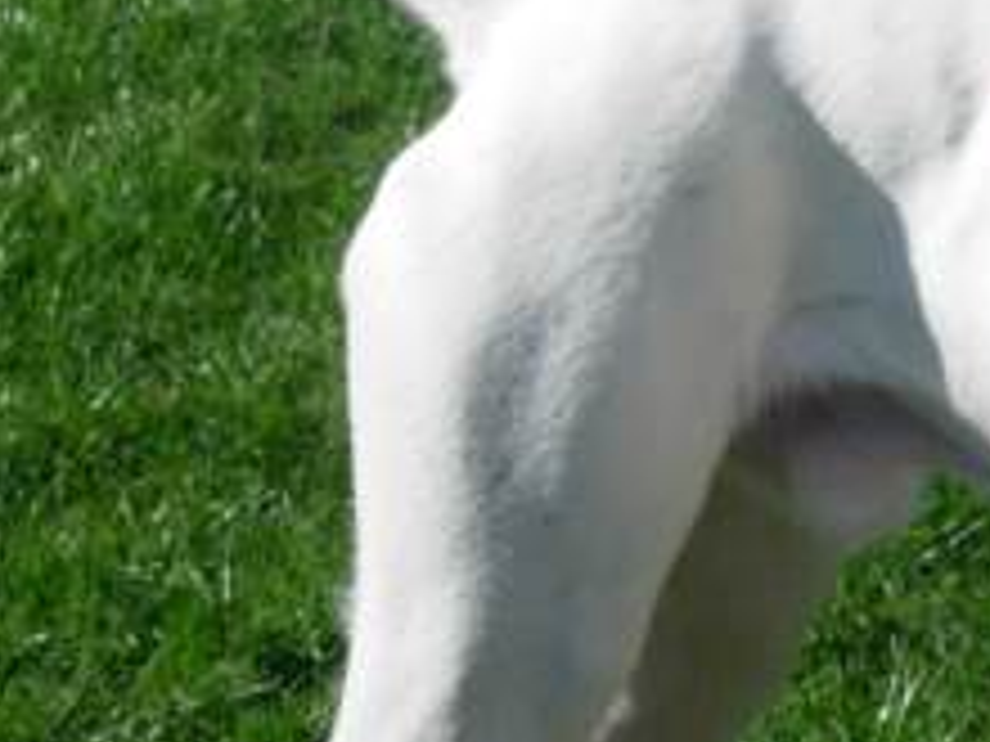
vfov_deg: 4.8
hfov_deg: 6.4
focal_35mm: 308
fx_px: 8809
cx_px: 1107
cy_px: 459
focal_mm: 23.4
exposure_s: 1/664
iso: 64
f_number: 4.9
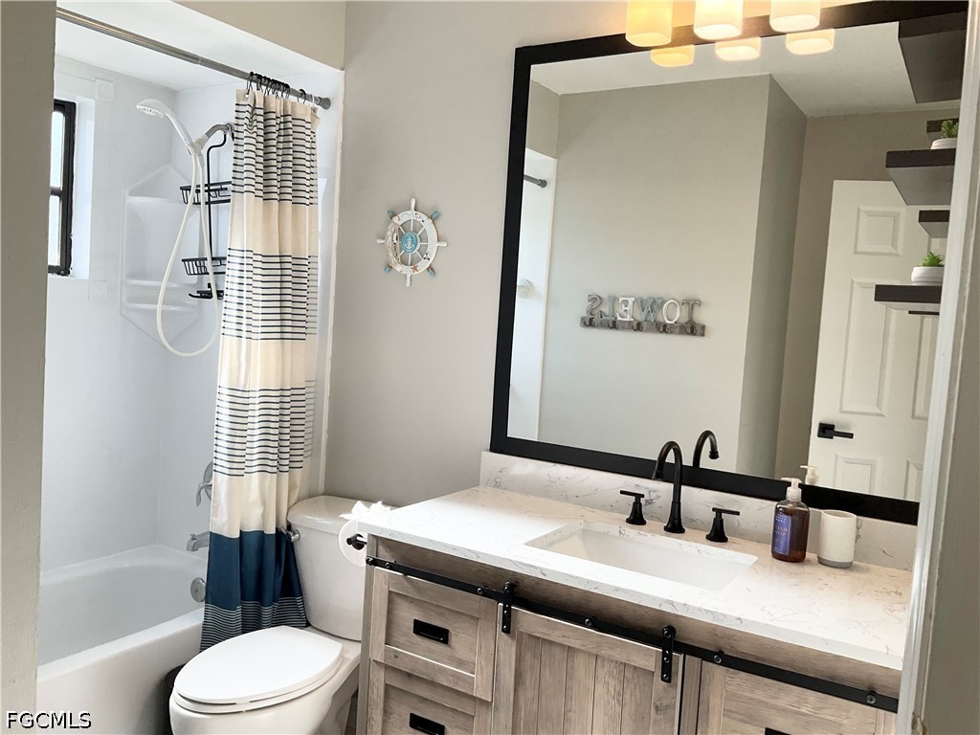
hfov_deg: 61.7
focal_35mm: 29
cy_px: 368
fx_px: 821
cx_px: 490
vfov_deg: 48.2
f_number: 1.8
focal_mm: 3
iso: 32
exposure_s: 1/160
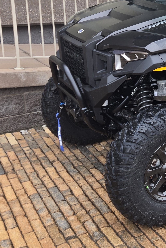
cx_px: 217
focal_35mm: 63
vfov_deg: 31.7
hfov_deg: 19.8
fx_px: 436
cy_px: 88
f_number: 1.8
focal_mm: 5.4
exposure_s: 1/253
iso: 25
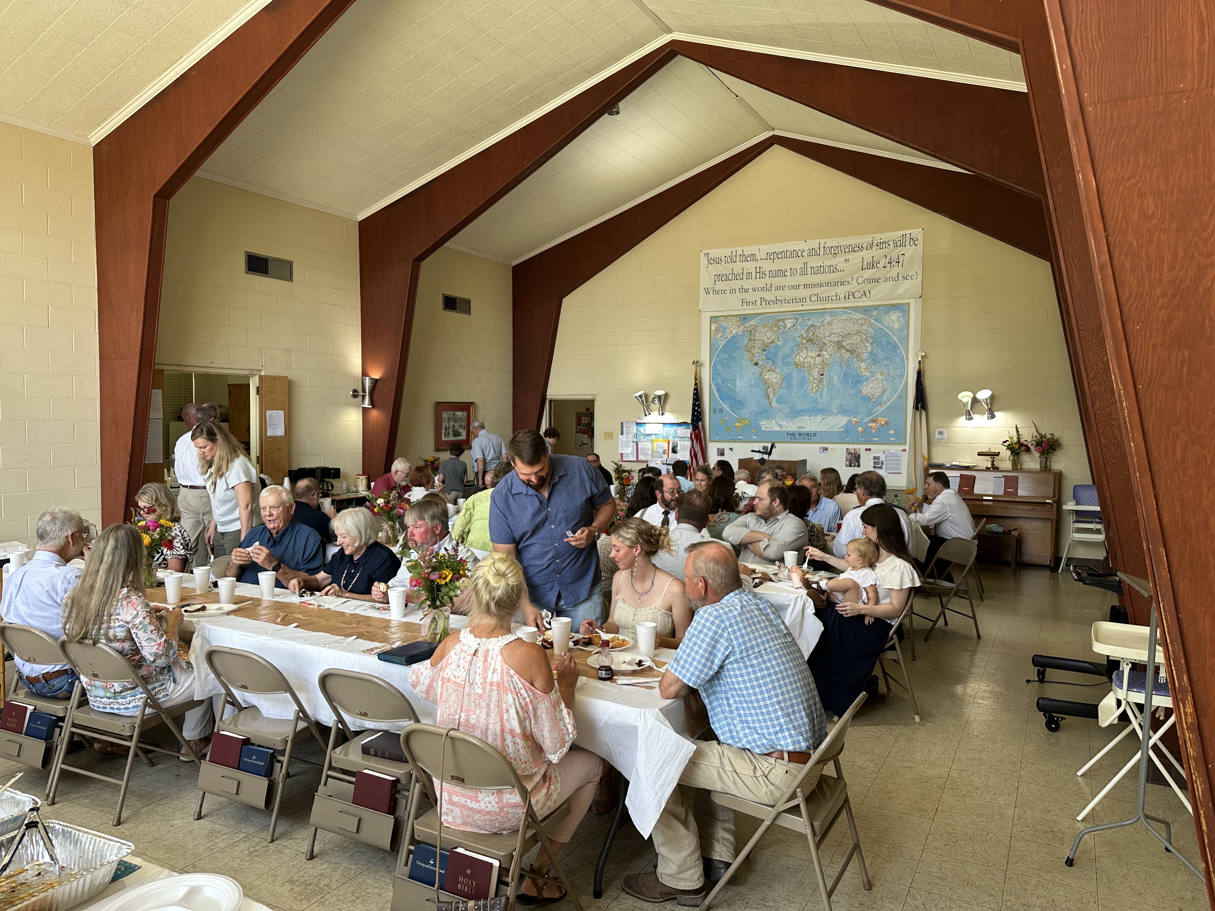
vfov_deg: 56.8
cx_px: 608
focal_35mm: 24
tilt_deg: -2.9
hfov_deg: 71.6
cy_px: 456
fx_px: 842
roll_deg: -0.9
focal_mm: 6.86
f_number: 1.78
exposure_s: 1/120
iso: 64
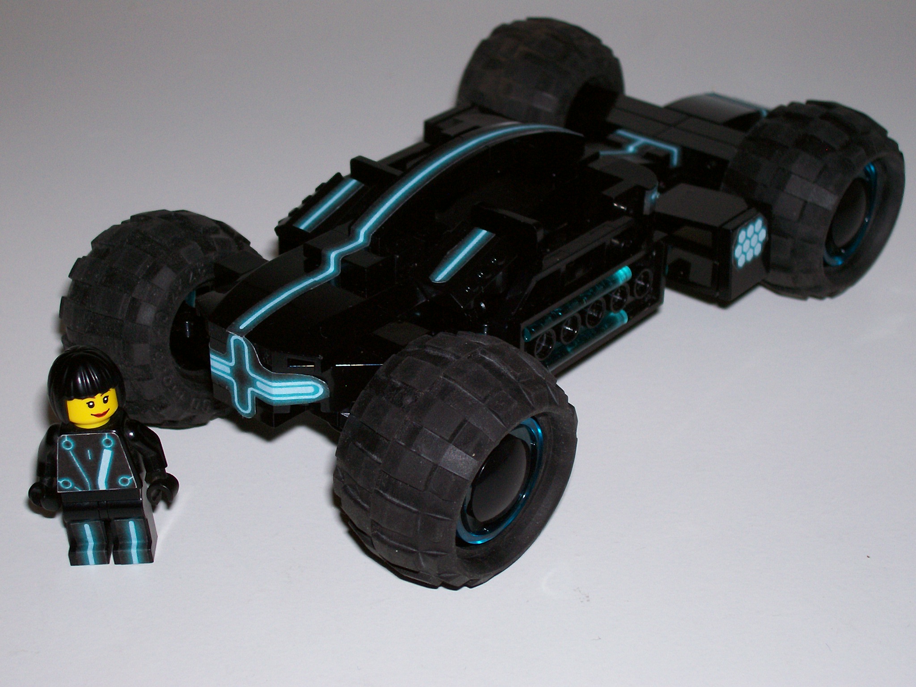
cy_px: 344
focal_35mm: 65
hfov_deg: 29.8
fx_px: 1720
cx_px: 458
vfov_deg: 22.6
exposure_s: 1/78.4
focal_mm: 10.8
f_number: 3.6
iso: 80
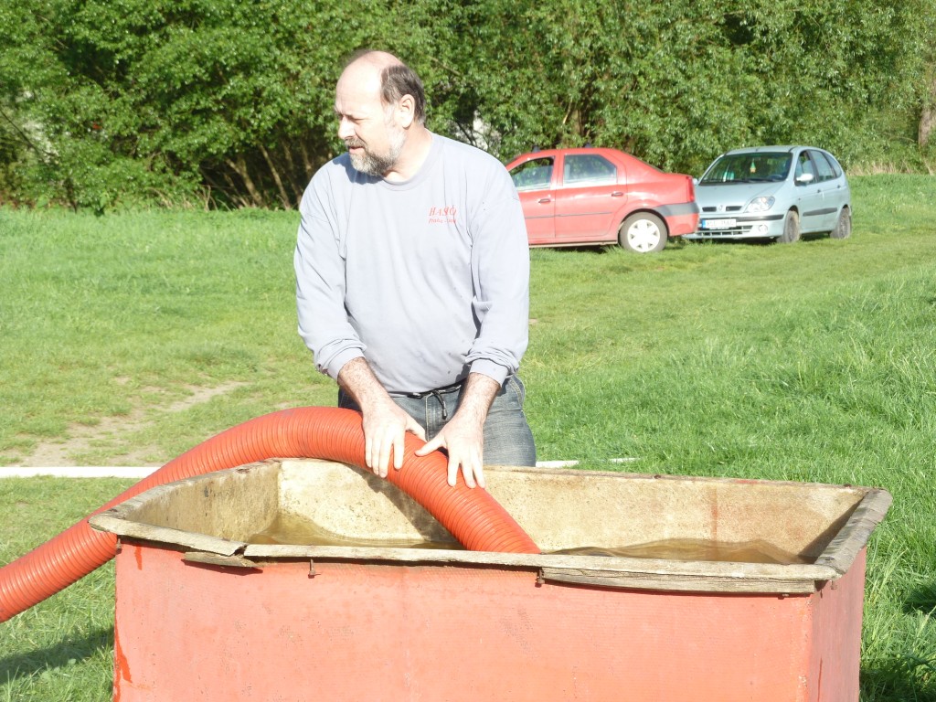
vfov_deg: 16.4
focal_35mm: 90
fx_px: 2434
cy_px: 351
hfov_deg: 21.8
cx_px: 468
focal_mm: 14.7
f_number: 4.3
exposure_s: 1/200
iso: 80
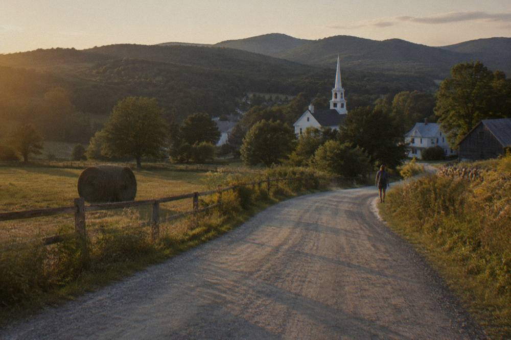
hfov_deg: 40.4
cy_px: 170
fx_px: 695
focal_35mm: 49
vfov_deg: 27.5
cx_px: 256
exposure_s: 1/100
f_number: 3.5
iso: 3200
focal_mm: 49
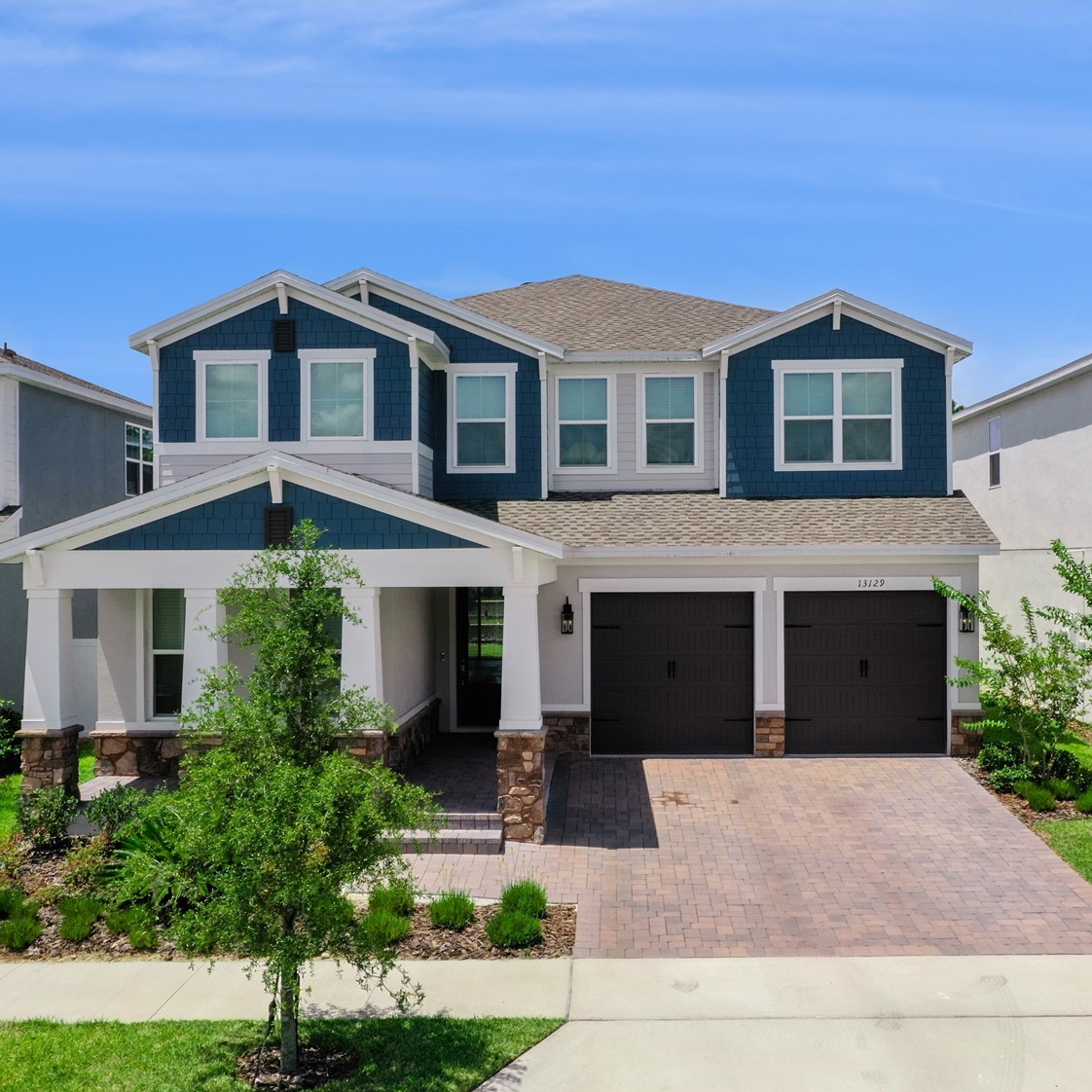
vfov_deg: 46.0
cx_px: 575
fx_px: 1285
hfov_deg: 46.0
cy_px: 548
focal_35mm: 36
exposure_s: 1/200
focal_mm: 10.3
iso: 100
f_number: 11
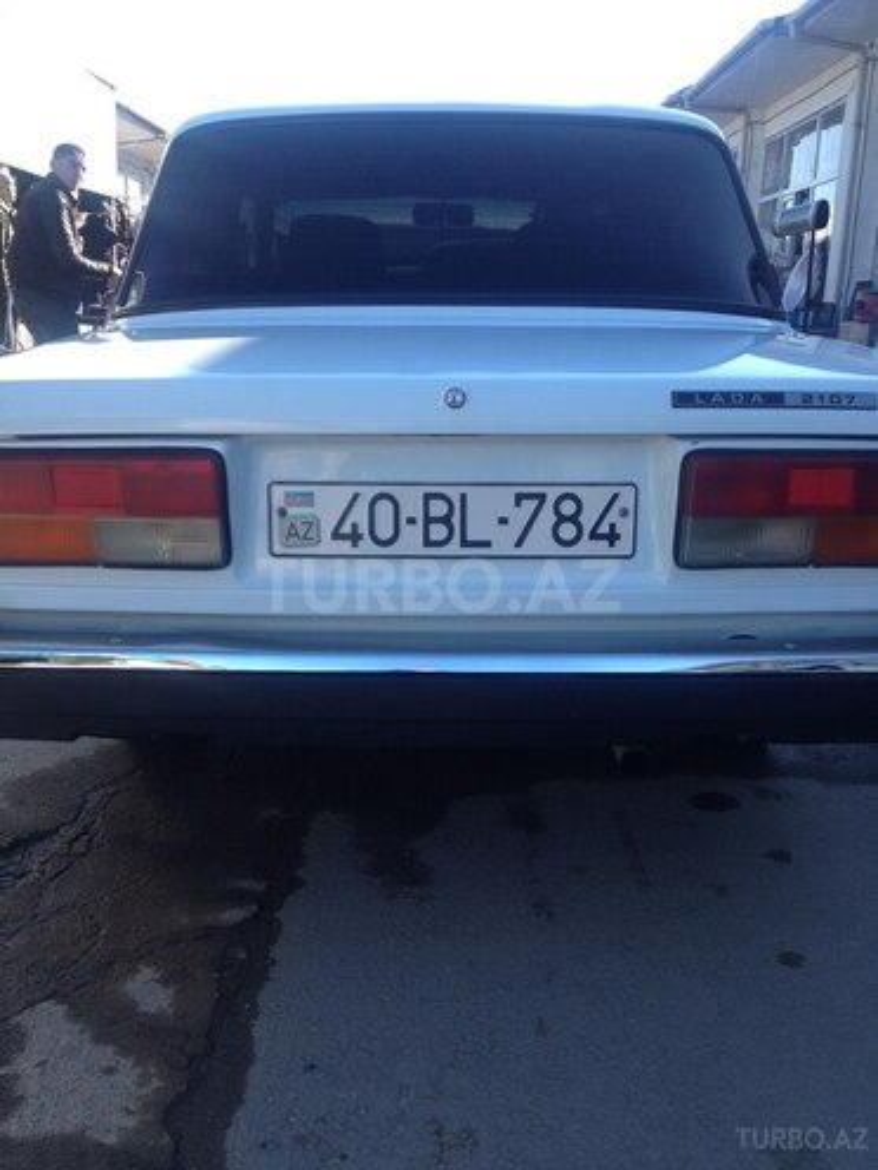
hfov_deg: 40.7
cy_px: 585
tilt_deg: -15.7
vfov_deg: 52.6
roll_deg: -2.5
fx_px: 1184
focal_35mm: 35
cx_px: 439
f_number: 2.4
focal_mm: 4.28
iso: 50
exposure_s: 1/391
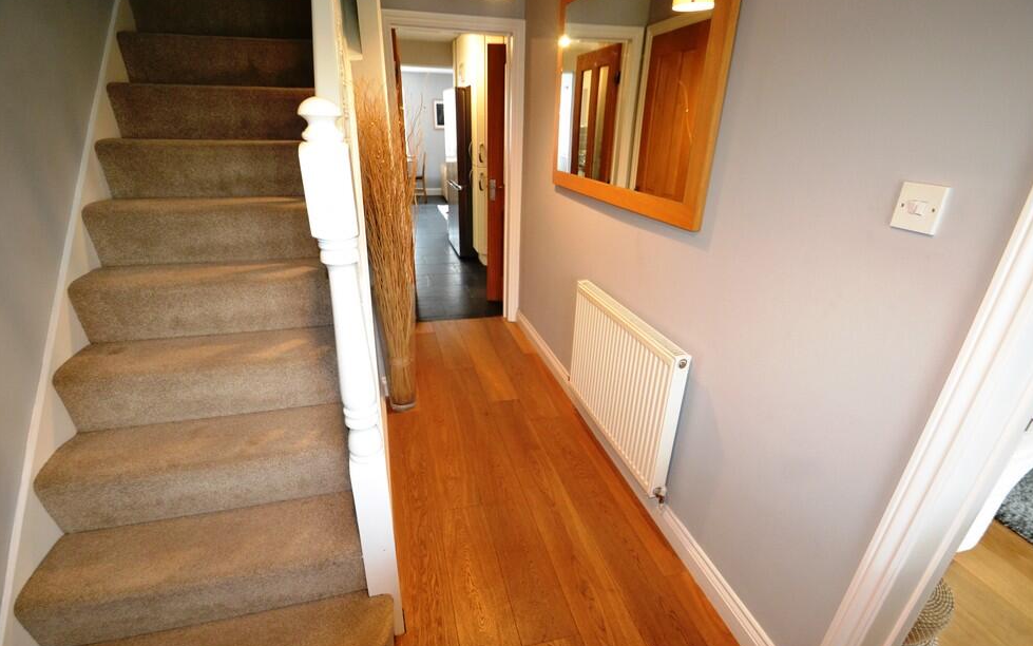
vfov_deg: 71.2
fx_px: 450
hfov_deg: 97.8
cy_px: 346
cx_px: 537
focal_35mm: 16
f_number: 3.5
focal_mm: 10
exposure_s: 1/60
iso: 1400
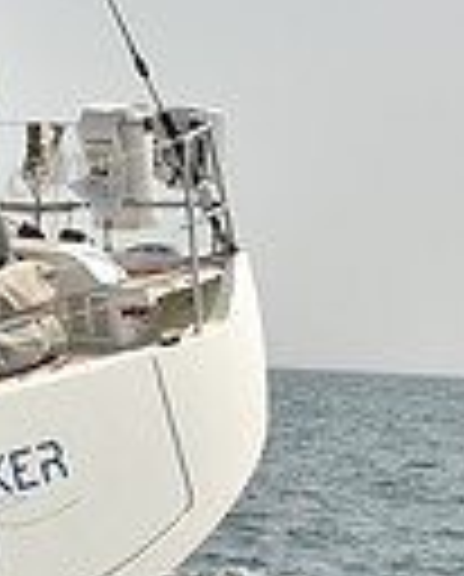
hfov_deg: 5.0
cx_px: -761
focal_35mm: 297
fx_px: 5080
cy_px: 56
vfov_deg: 6.5
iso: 250
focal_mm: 70
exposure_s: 1/800
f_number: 9
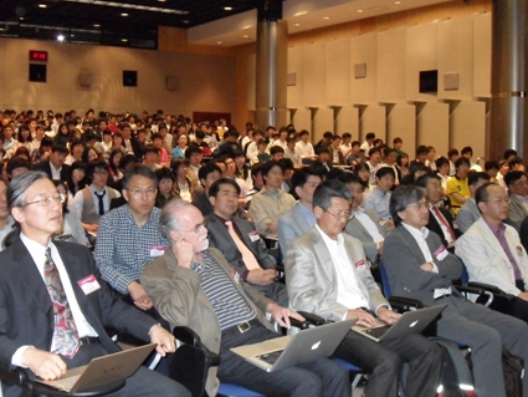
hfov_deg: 43.7
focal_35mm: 43
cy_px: 169
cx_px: 224
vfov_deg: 33.6
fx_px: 656
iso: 640
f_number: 3.6
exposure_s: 1/45
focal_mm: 6.3
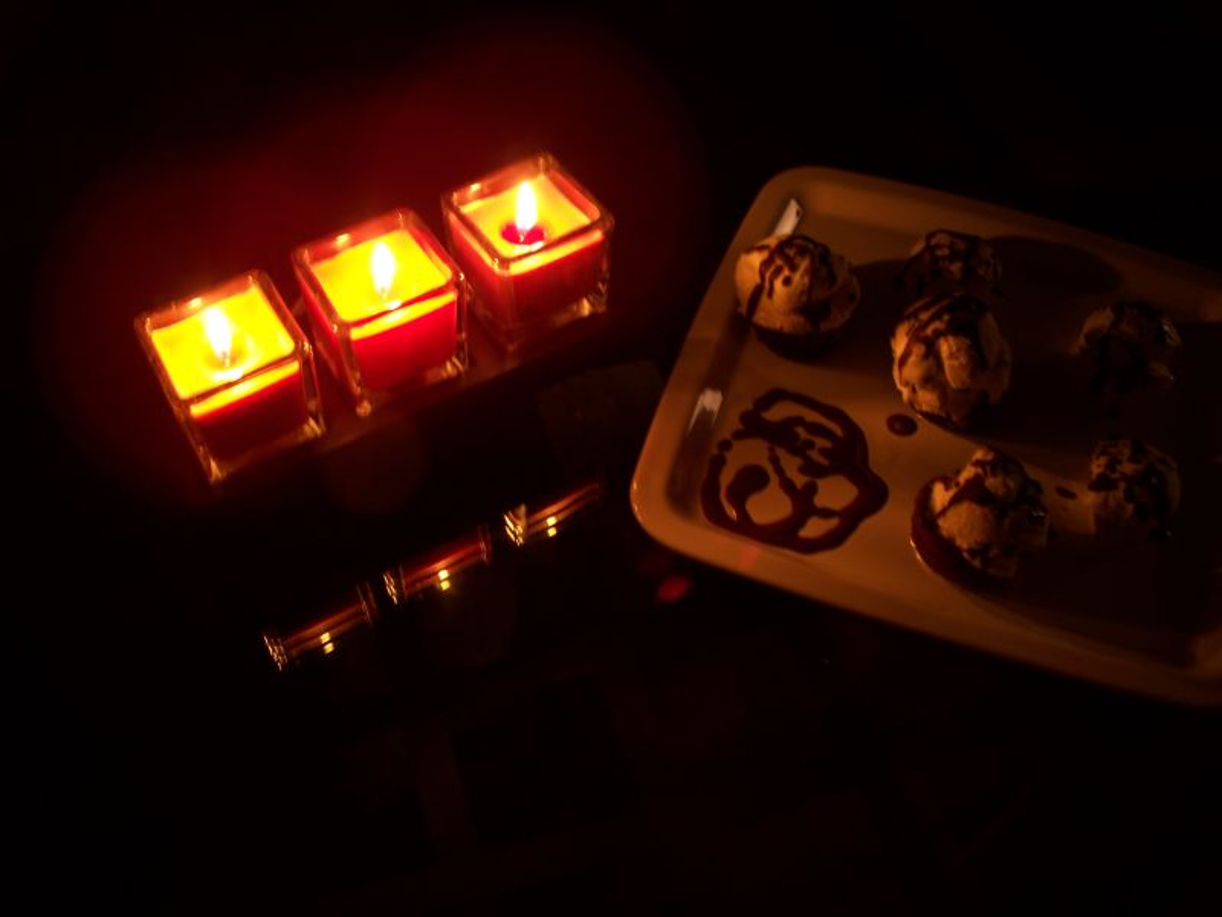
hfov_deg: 55.4
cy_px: 458
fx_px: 1165
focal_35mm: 33
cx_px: 611
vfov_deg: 42.9
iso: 64
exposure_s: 1/2
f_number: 2.8
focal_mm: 5.85
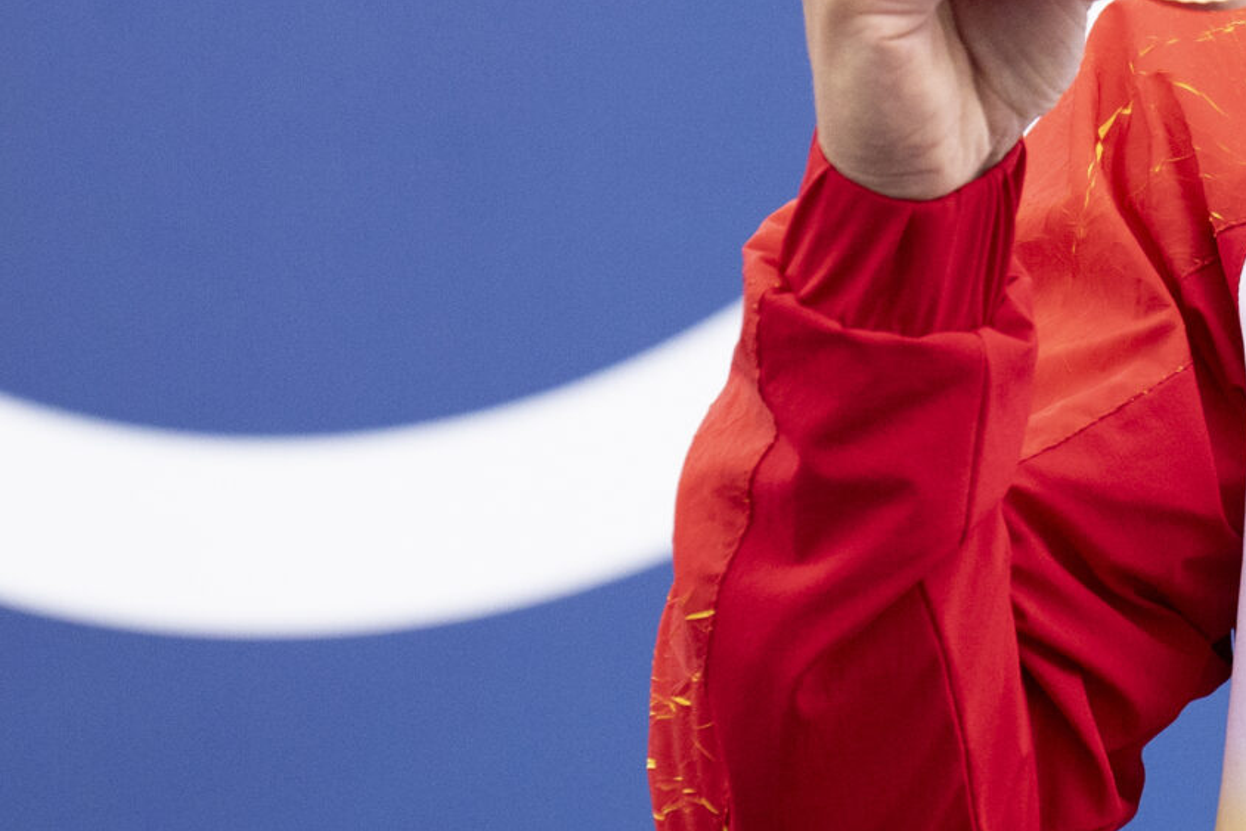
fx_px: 16580
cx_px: 1760
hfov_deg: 4.3
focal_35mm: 479
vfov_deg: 2.9
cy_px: -57
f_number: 4
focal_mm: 158
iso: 1600
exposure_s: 1/1250
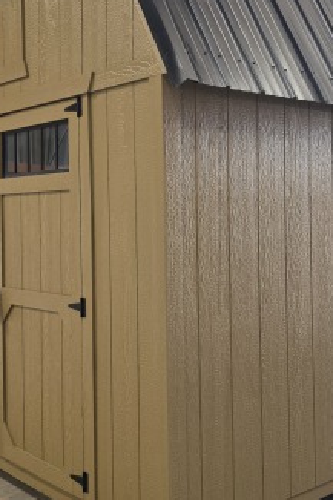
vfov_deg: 41.9
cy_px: 232
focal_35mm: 47
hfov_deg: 28.6
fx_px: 653
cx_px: 172
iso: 200
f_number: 1.4
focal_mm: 6.5
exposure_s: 1/120
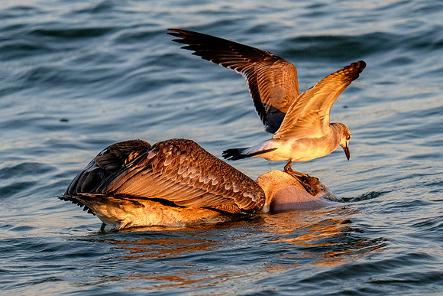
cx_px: 214
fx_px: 6343
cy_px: 174
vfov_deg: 2.7
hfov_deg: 4.0
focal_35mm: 515
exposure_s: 1/1000
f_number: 5.6
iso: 800
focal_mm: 200
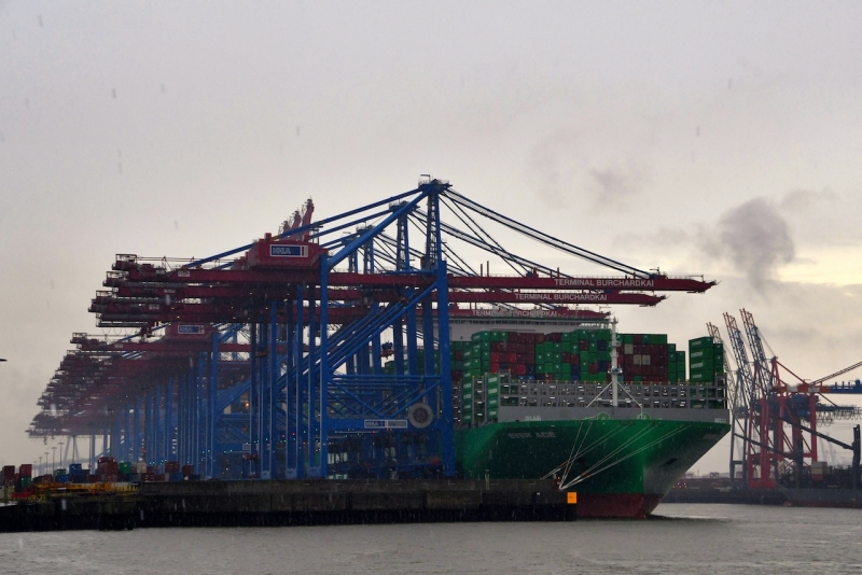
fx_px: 1796
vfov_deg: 18.2
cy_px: 288
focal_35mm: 75
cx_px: 431
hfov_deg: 27.0
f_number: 10
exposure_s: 1/400
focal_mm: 50
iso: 800
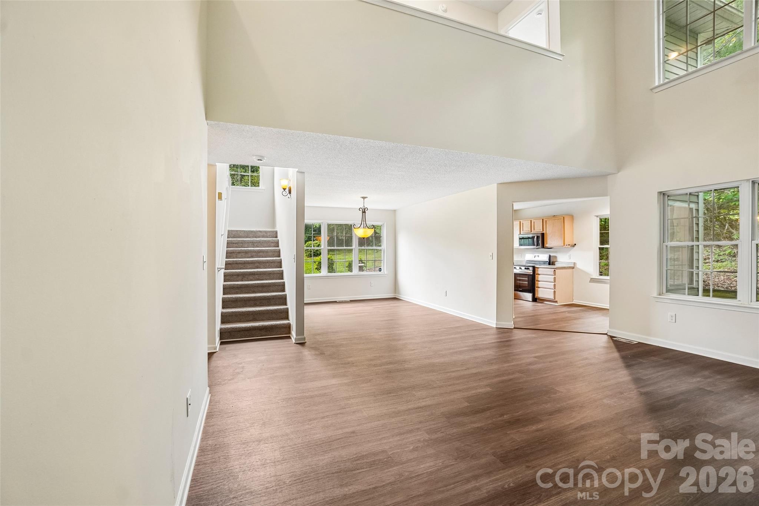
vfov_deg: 77.3
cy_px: 253
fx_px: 316
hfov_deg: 100.4
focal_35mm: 15
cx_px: 380
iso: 400
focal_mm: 10
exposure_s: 1/13
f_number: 8
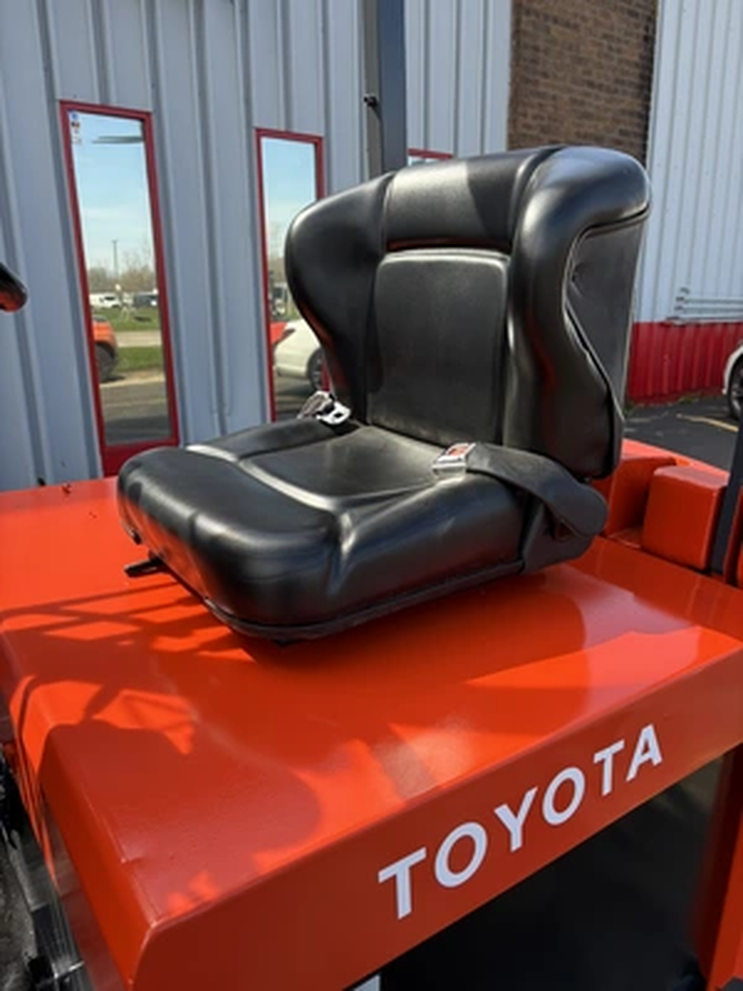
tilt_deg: -15.1
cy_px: 496
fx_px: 744
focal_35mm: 26
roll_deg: +1.0
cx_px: 372
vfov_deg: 67.3
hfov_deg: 53.1
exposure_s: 1/641
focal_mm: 5.96
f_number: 1.6
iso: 50
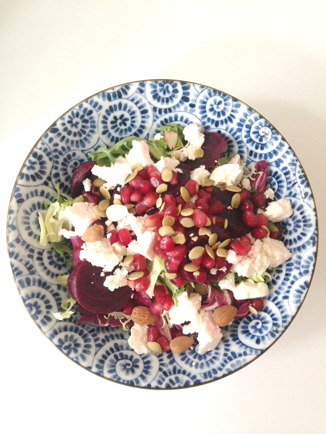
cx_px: 163
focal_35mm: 33
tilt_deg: -80.8
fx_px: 414
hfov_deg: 42.9
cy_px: 217
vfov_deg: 55.4
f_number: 2.4
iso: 320
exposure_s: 1/20
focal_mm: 4.12
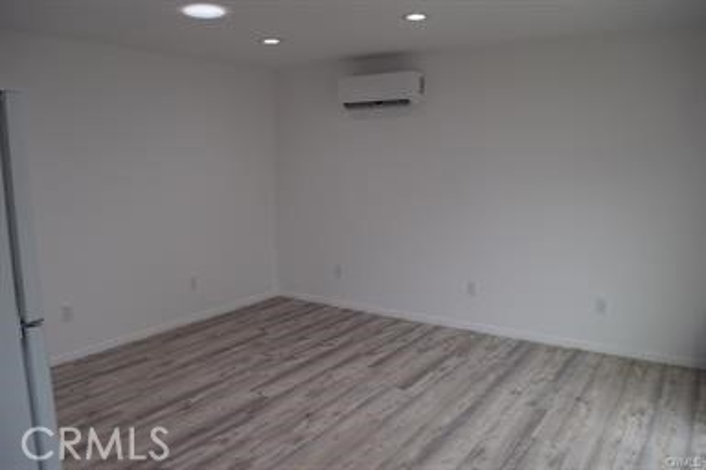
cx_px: 353
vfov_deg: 47.9
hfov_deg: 67.4
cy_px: 235
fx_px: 529
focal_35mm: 27
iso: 400
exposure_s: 1/160
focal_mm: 18
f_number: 6.3
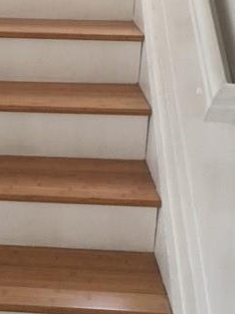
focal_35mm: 59
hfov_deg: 23.9
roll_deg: +1.7
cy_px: 66
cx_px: 12
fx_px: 534
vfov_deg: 31.9
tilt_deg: -14.2
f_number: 2.2
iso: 200
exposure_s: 1/30
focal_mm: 4.15
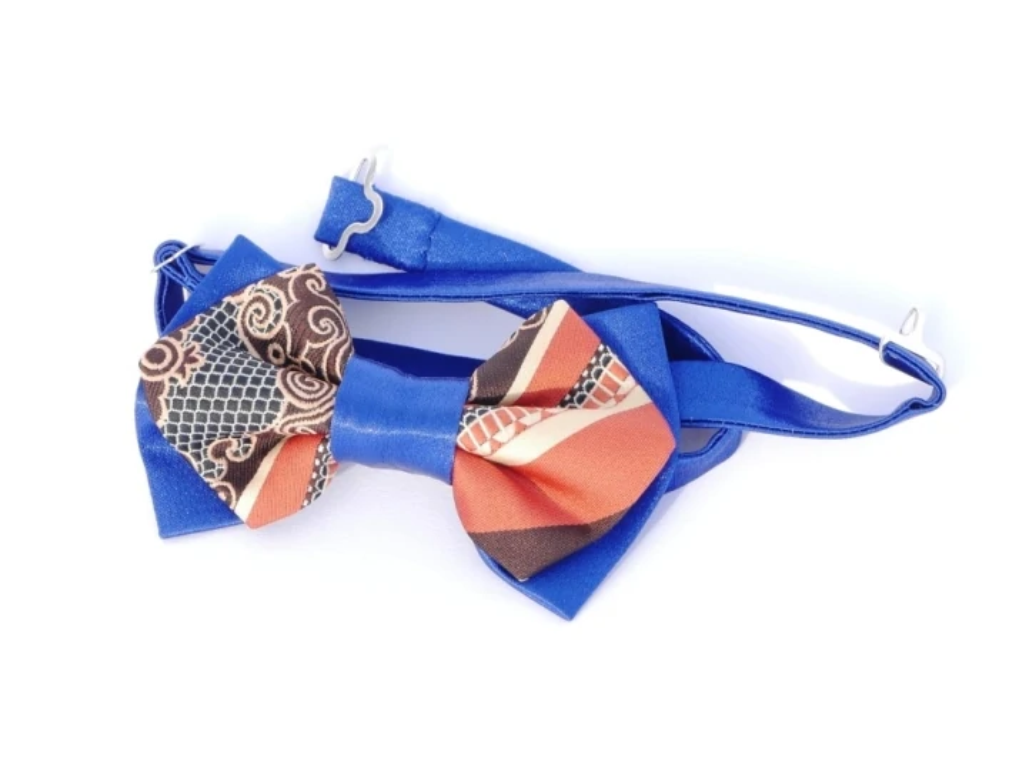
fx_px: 2508
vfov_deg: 17.2
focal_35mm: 86
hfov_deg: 22.7
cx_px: 504
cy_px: 379
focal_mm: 43
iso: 320
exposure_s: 1/200
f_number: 5.6
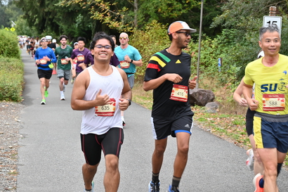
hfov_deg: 21.7
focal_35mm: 94
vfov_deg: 14.5
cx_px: 148
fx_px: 752
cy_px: 67
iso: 560
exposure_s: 1/125
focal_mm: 70
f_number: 6
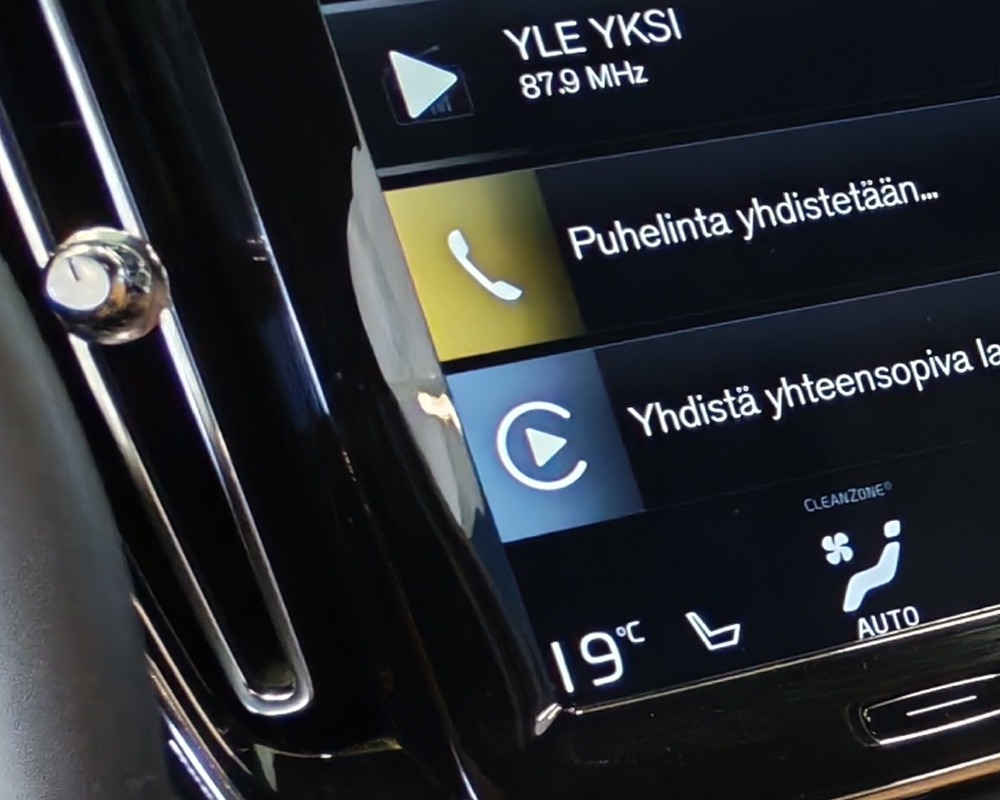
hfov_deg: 13.5
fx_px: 3670
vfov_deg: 12.2
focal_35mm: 124
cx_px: 1924
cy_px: 883
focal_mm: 6.12
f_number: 1.9
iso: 1359
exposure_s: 1/50
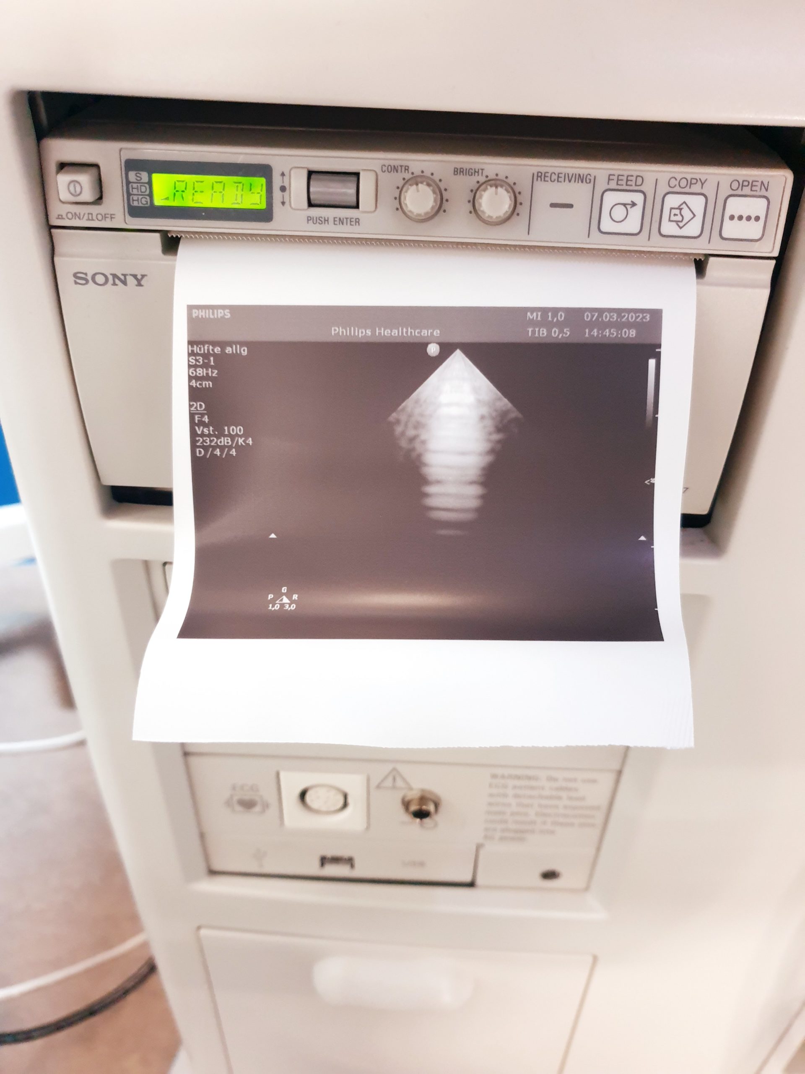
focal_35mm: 26
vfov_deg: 67.3
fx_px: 806
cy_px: 537
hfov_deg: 53.1
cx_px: 402
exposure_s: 1/33
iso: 320
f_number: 1.5
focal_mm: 4.3
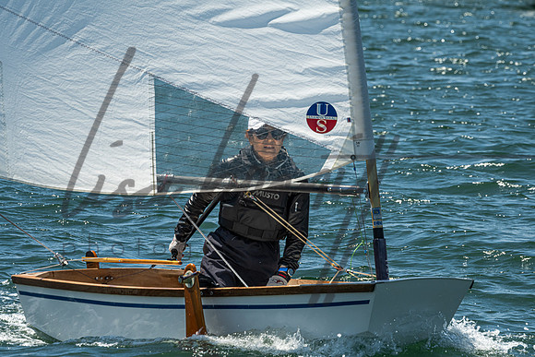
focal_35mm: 400
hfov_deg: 5.2
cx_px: 268
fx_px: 5946
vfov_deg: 3.4
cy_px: 178
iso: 360
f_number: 16
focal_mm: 400
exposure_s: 1/500
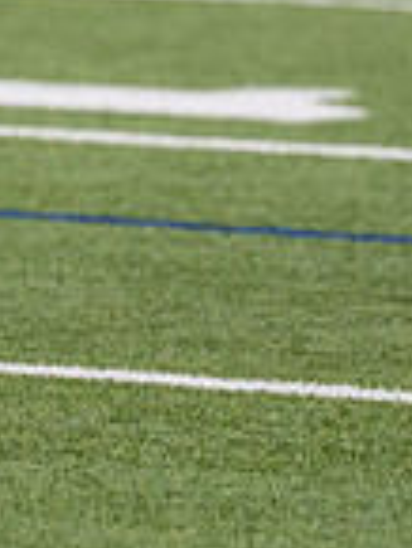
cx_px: -600
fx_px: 13168
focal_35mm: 831
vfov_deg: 2.4
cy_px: -119
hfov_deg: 1.8
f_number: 2.8
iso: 400
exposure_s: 1/2500
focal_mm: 165
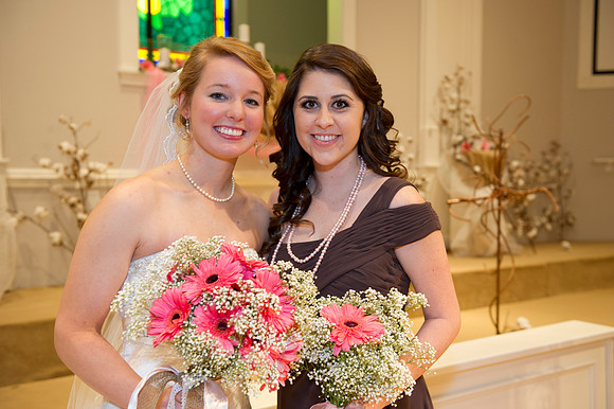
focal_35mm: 44
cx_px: 307
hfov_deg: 44.5
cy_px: 204
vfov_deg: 30.5
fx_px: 750
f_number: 4
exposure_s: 1/80
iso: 1250
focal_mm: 44
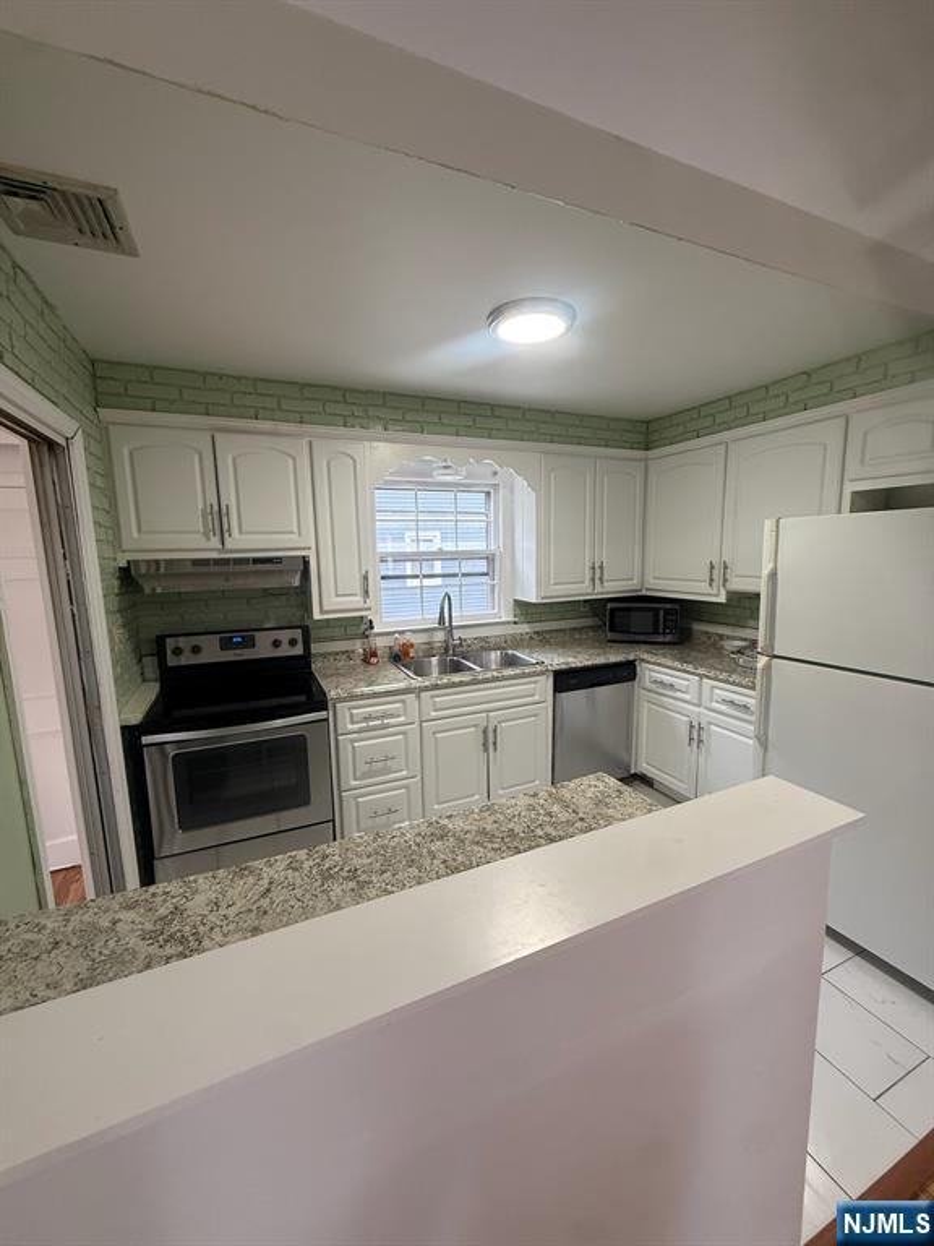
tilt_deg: -8.3
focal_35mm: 14
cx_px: 467
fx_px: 504
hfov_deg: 85.7
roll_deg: +0.8
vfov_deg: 102.1
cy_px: 623
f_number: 2.2
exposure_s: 1/120
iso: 200
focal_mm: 2.22
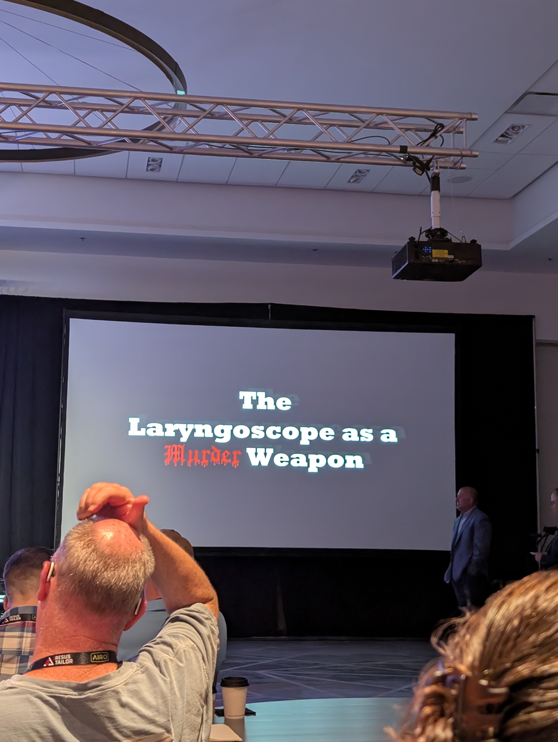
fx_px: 1051
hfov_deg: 29.7
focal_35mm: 49
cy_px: 371
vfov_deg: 38.9
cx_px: 279
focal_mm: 6.9
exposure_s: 1/60
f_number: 1.68
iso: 395
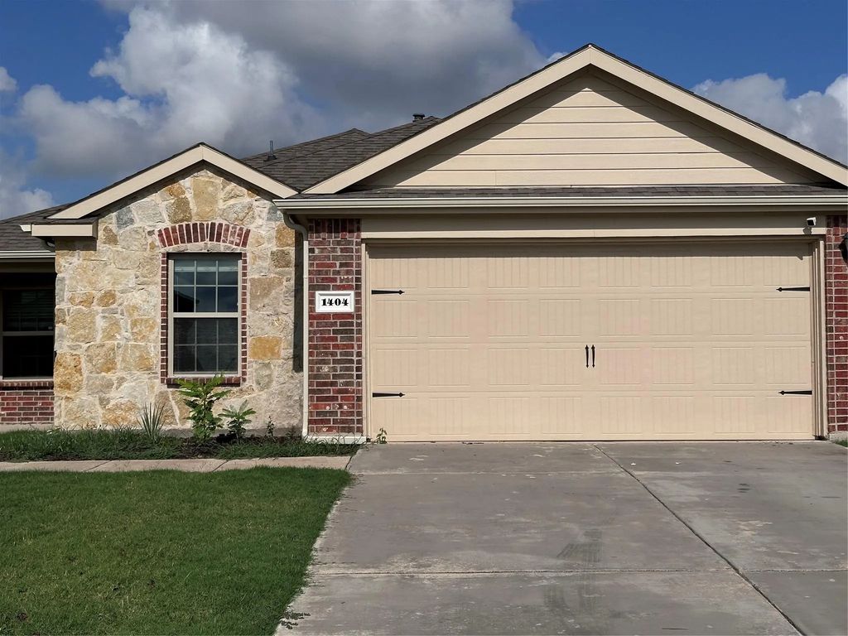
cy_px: 318
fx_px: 1176
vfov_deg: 30.3
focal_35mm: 48
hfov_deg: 39.7
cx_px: 424
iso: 64
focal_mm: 6.86
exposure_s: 1/12048
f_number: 1.78
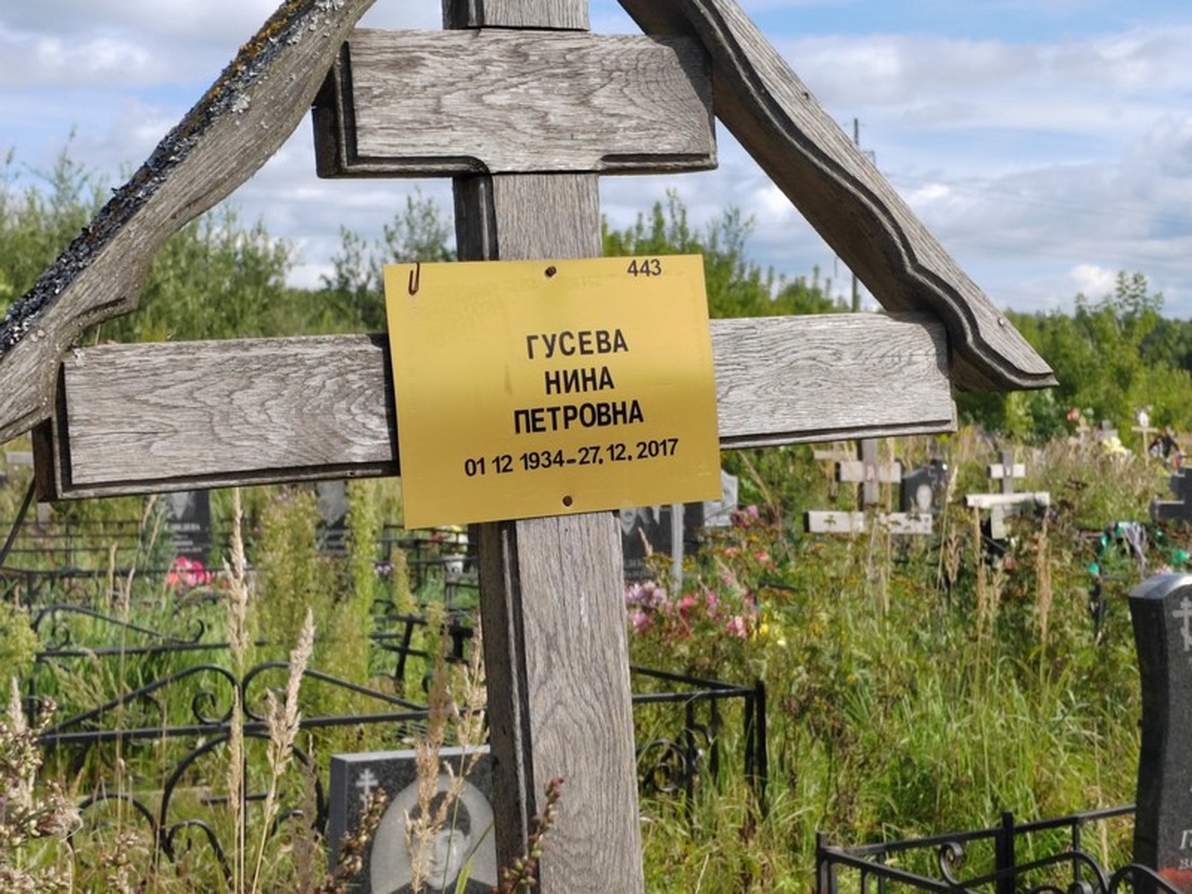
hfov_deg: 28.2
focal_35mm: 69
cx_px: 596
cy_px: 447
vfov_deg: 21.3
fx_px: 2376
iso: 100
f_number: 1.9
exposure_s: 1/1100
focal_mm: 5.52
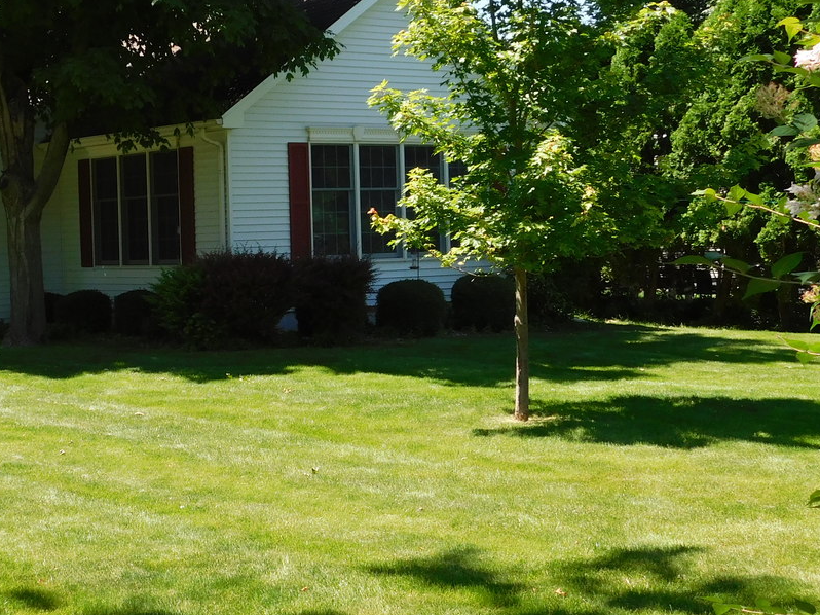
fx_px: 1539
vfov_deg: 22.6
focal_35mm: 65
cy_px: 288
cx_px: 216
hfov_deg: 29.4
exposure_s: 1/400
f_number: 3.5
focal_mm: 6.3
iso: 125
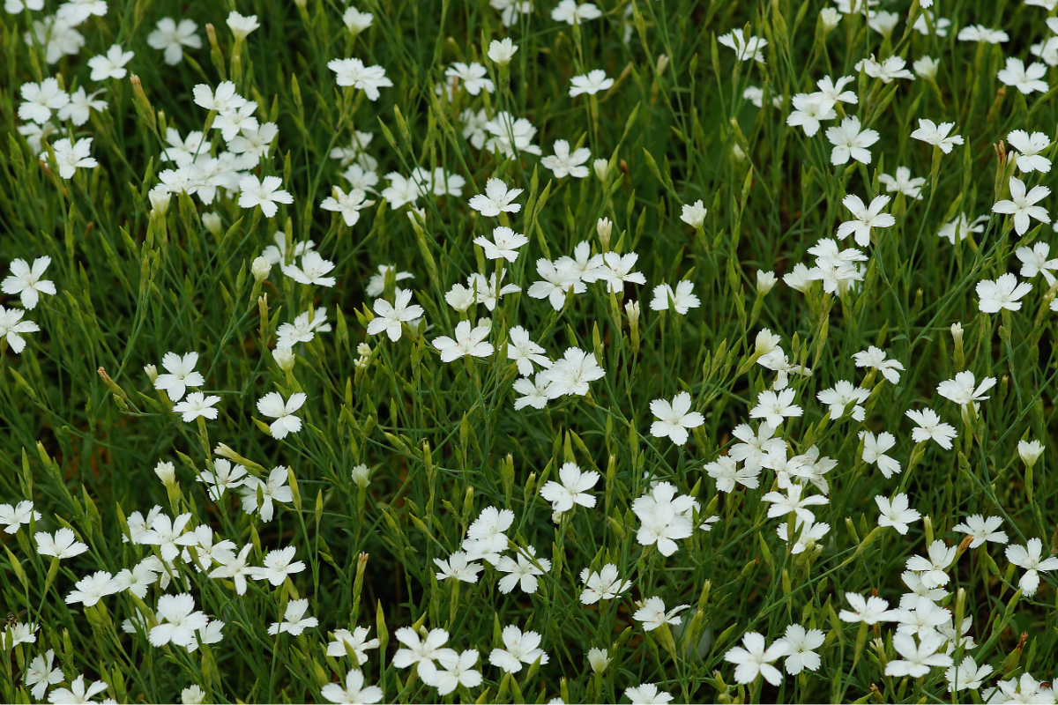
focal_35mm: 150
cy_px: 352
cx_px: 529
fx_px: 4408
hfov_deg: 13.7
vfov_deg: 9.1
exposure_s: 1/250
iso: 100
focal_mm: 100
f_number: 7.1
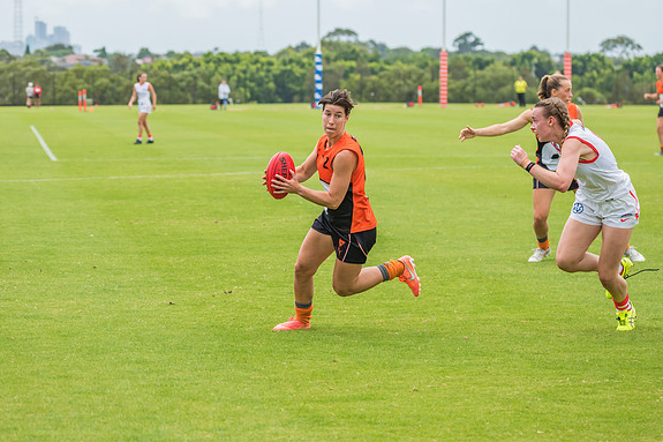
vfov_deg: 8.2
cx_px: 307
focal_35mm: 167
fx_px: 3075
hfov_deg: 12.3
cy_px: 212
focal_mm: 150
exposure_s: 1/1600
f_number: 7.1
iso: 800
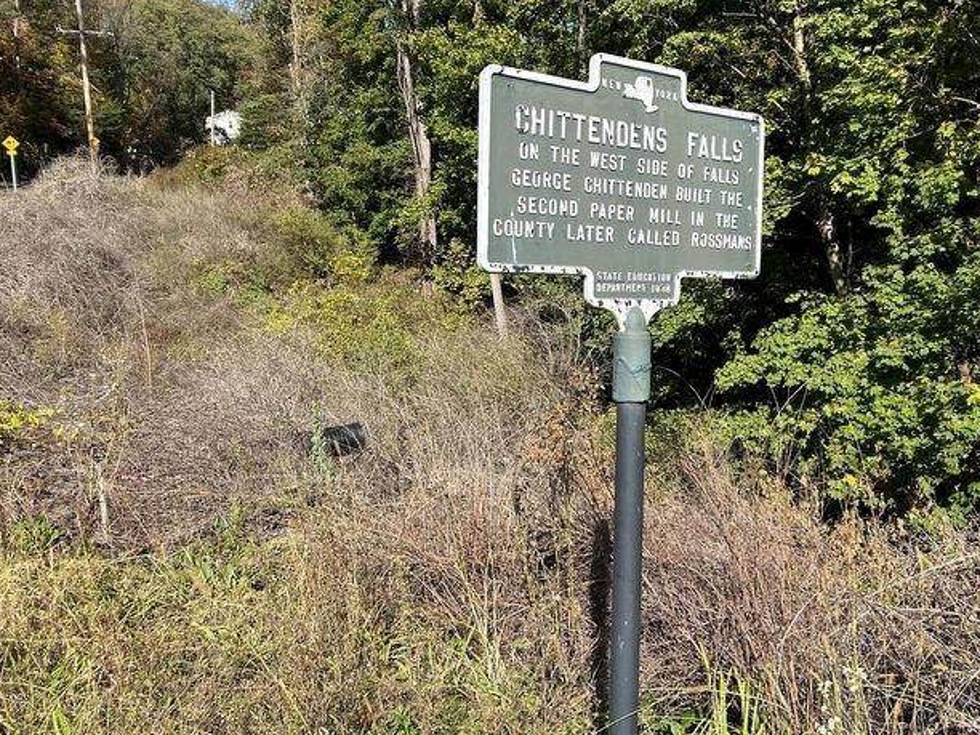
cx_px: 607
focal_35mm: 34
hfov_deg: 53.4
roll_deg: -0.1
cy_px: 285
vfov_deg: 41.5
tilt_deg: -7.7
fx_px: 963
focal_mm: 5.7
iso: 50
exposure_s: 1/2353
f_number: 1.5
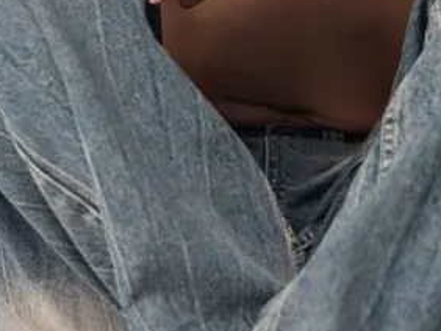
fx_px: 2346
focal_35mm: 184
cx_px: 305
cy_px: -126
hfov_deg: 10.7
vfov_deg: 8.0
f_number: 2.8
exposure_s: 1/320
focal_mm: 50
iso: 125
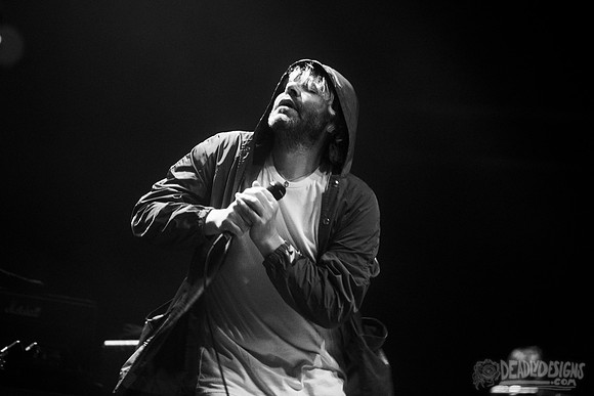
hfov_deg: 7.7
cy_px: 133
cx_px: 313
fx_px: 4390
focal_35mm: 266
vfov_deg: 5.2
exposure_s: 1/125
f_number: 3.2
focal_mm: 200
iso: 2500
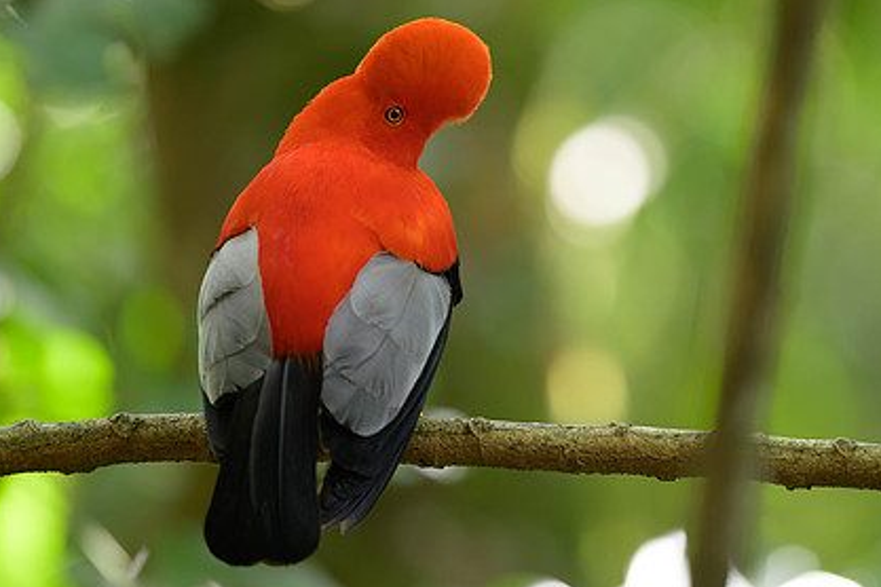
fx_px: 15808
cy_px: 245
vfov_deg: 2.1
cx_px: 646
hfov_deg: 3.2
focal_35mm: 646
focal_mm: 400
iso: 1000
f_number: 2.8
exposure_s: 1/400
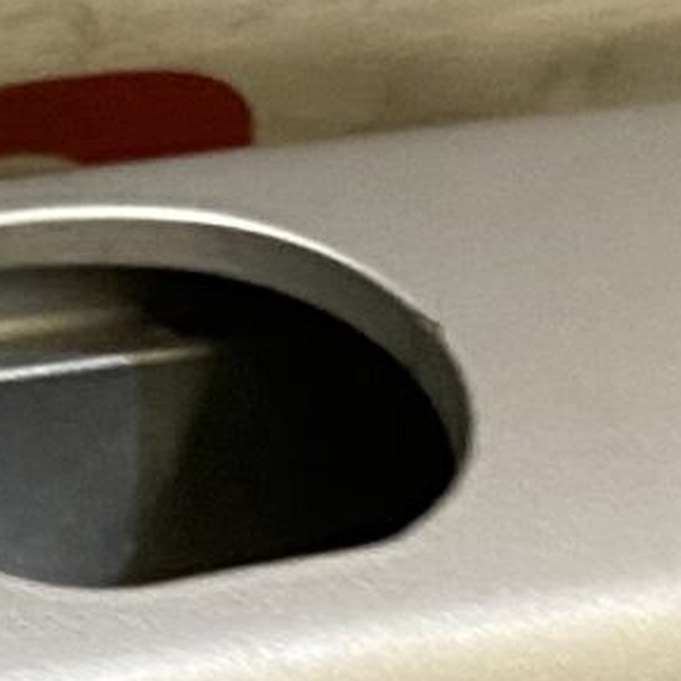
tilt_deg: -59.3
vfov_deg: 8.2
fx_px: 4541
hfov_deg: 7.5
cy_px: 1275
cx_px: -1433
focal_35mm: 204
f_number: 1.8
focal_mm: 4.25
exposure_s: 1/50
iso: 125
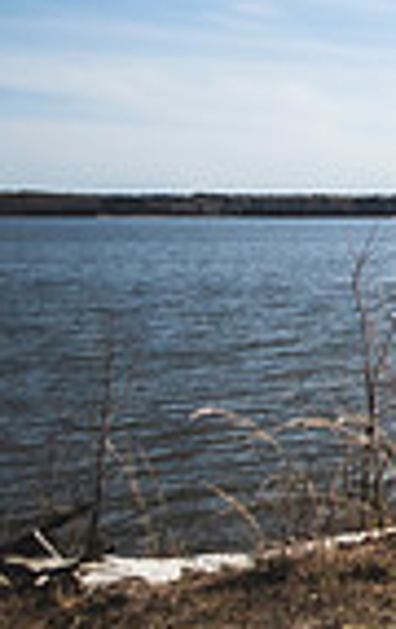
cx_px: 1248
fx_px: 1014
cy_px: 205
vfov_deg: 34.1
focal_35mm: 59
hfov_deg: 10.9
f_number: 2.8
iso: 100
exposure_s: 1/1600
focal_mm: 14
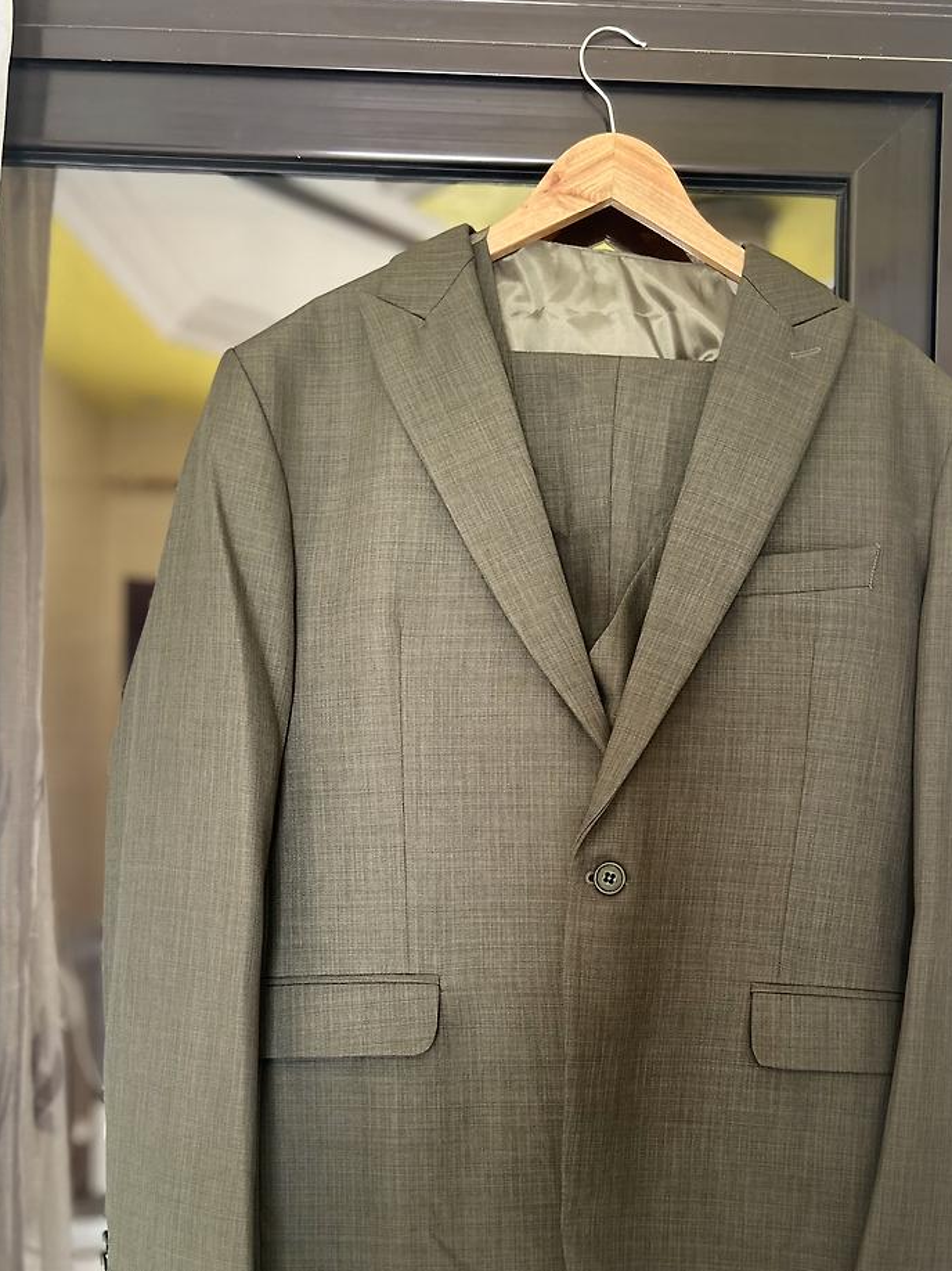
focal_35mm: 34
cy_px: 782
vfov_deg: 53.5
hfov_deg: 41.6
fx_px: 1247
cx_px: 573
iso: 320
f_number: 1.5
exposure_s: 1/60
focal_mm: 5.7
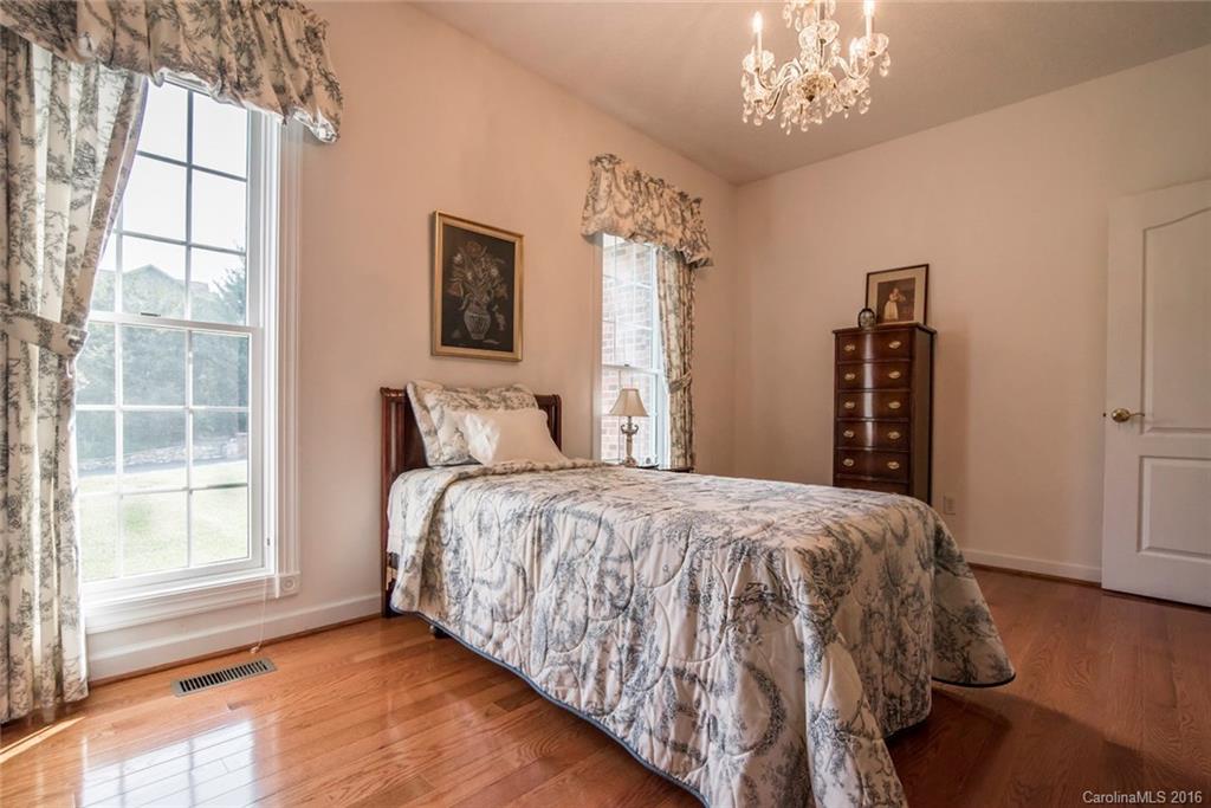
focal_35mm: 16
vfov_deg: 73.8
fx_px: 538
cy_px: 404
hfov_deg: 96.7
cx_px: 606
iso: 1250
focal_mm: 16
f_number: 7.1
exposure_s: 1/400
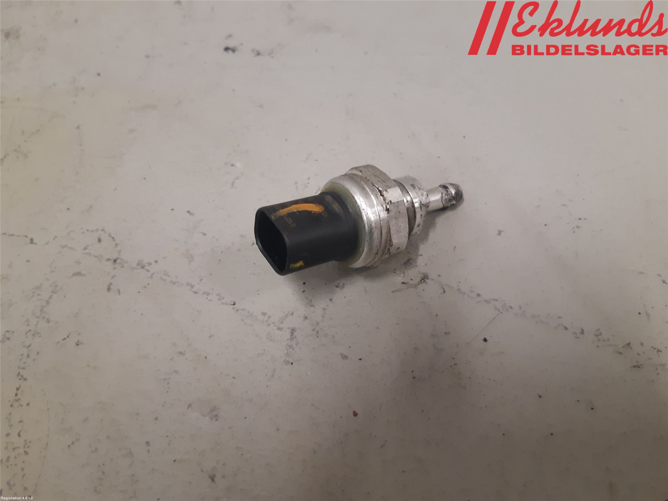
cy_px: 250
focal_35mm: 26
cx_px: 334
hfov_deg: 67.3
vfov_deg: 53.1
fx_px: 502
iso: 160
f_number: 1.7
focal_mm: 3.93
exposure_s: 1/50
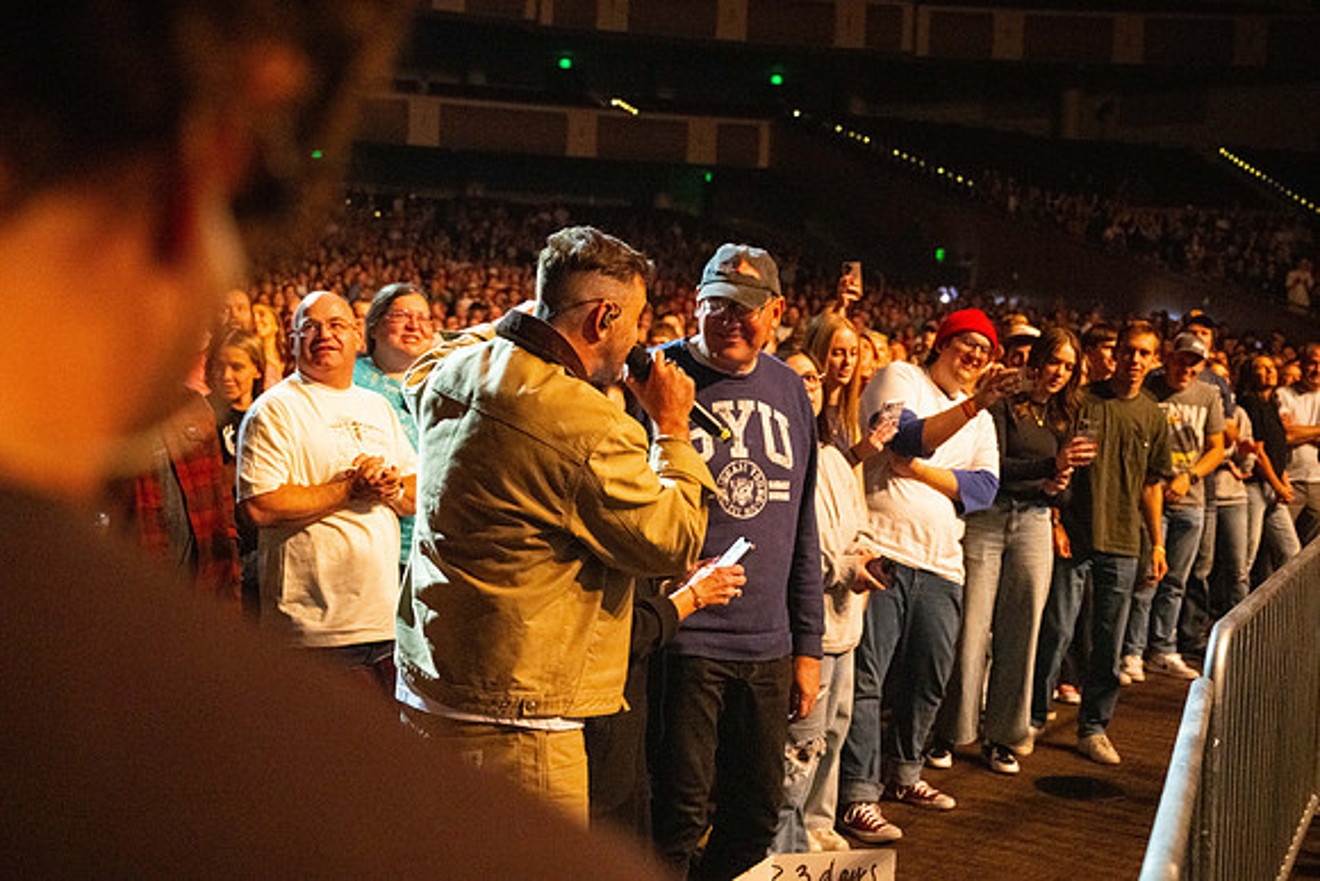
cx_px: 660
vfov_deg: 31.2
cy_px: 440
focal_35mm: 43
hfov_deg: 45.4
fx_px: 1577
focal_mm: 43
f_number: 4
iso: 6400
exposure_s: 1/125
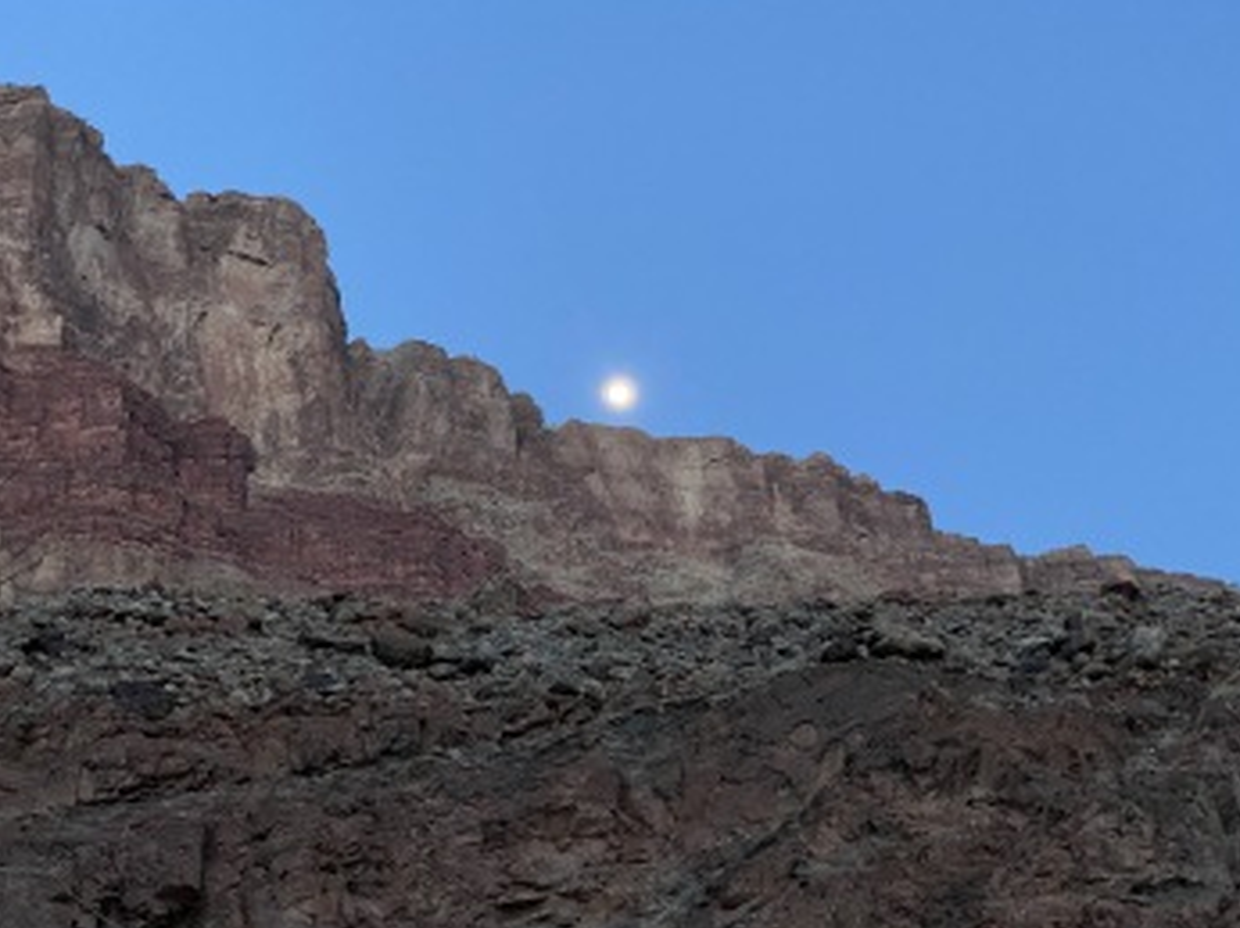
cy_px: 477
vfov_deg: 26.5
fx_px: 1969
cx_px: 649
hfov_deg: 35.0
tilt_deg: +28.3
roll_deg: +0.1
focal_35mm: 55
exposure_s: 1/30
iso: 800
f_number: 2
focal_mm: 6
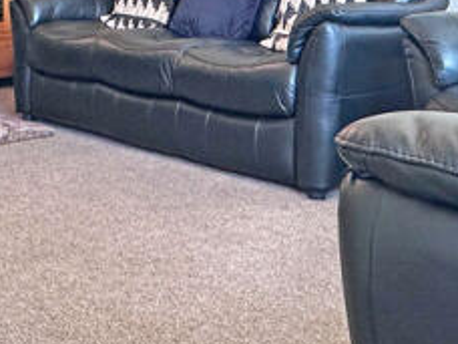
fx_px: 834
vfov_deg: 22.1
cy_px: -30
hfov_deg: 30.7
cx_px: 237
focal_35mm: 63
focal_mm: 2.22
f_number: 2.2
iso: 200
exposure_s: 1/100
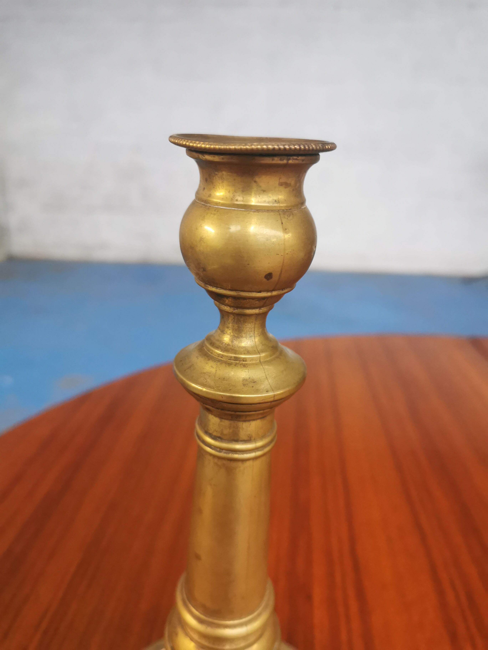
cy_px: 325
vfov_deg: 65.3
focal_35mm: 27
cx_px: 244
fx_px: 508
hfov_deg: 51.4
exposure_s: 1/50
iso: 320
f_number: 1.8
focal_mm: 5.58
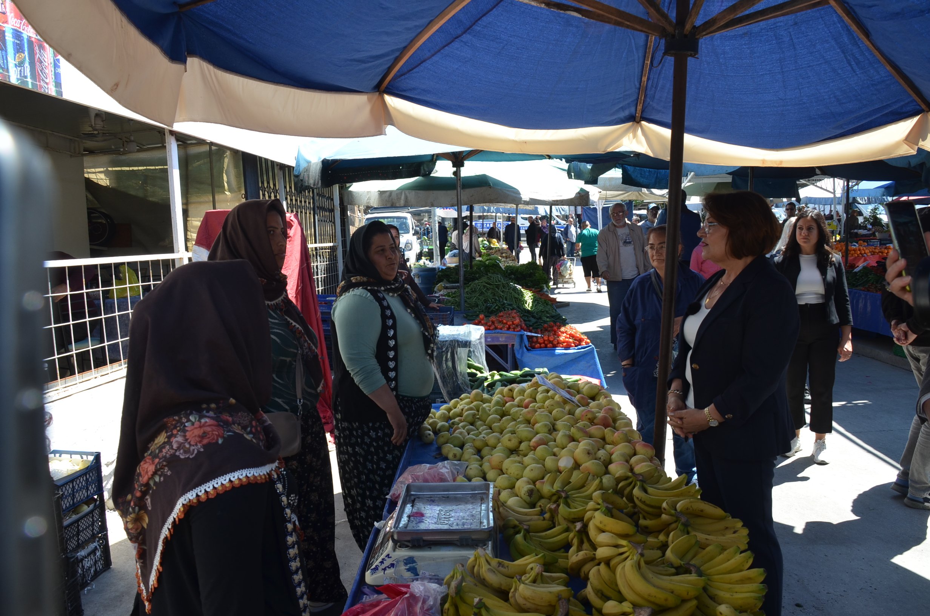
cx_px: 465
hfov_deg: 67.5
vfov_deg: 47.7
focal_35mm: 27
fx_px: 696
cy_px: 308
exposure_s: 1/160
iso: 200
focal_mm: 18
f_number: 6.3
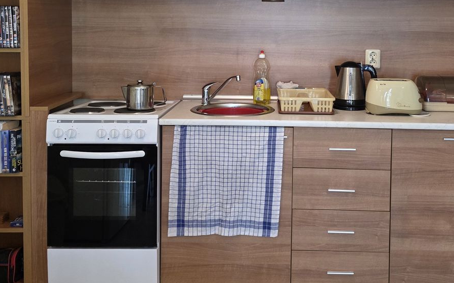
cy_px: 51
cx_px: 273
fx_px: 544
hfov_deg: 45.0
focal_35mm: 44
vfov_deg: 28.5
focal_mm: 6.3
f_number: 1.7
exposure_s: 1/100
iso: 320
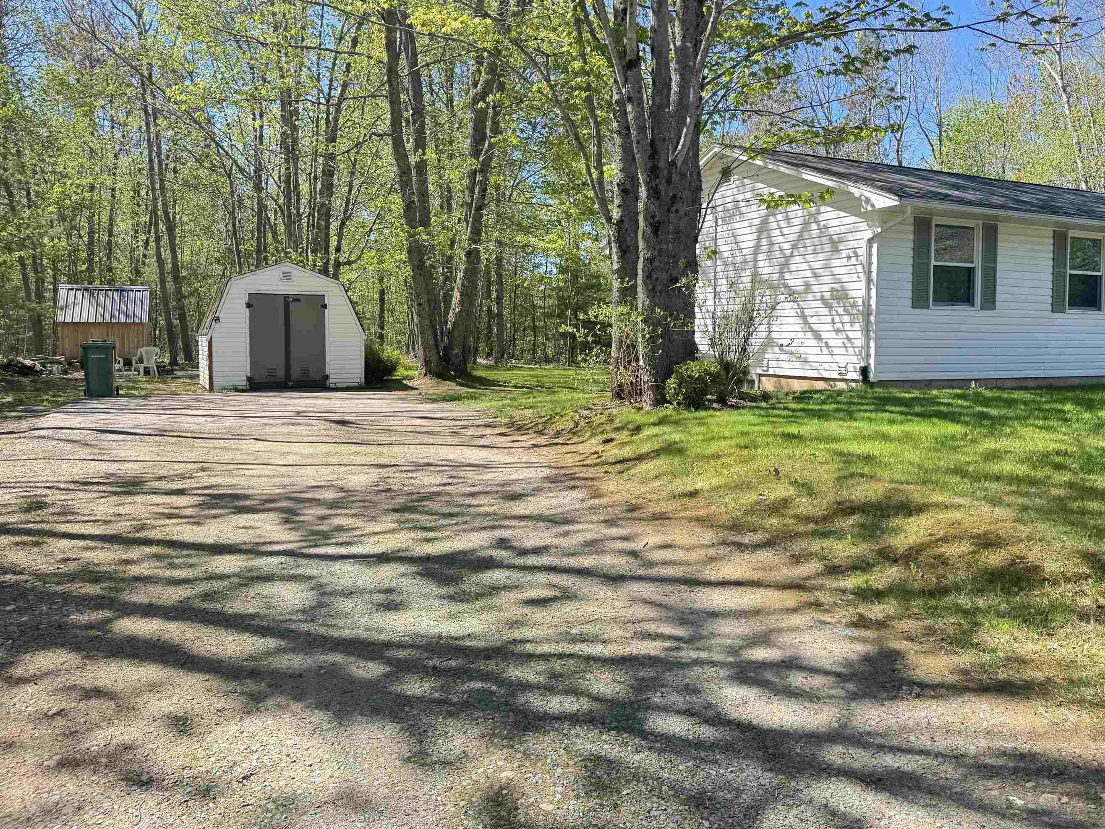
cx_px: 642
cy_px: 367
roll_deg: +0.7
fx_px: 894
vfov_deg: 49.6
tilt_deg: -1.3
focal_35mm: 28
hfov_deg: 63.1
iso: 80
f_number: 1.78
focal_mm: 6.76
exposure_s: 1/747
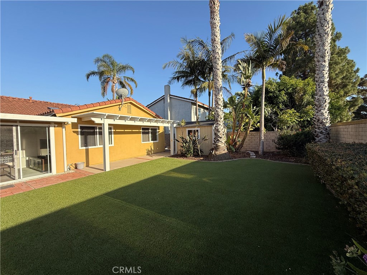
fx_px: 148
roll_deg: +0.7
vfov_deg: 85.7
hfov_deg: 102.1
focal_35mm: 14
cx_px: 184
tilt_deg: -0.8
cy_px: 138
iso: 50
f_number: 2.2
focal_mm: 2.22
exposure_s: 1/1125
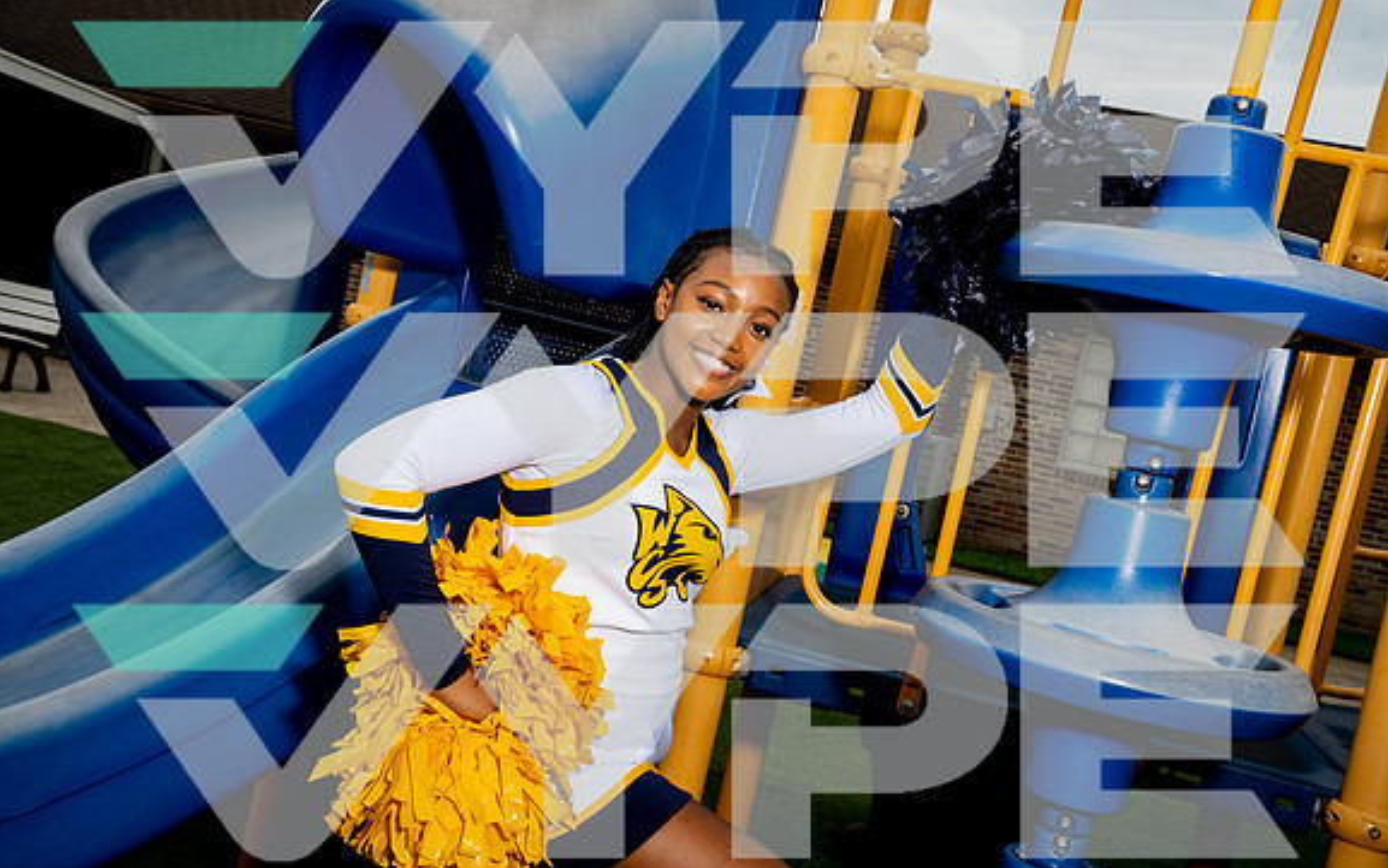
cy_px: 441
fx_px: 1551
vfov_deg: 31.3
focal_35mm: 41
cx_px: 693
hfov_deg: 48.2
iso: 250
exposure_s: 1/250
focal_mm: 40
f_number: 10
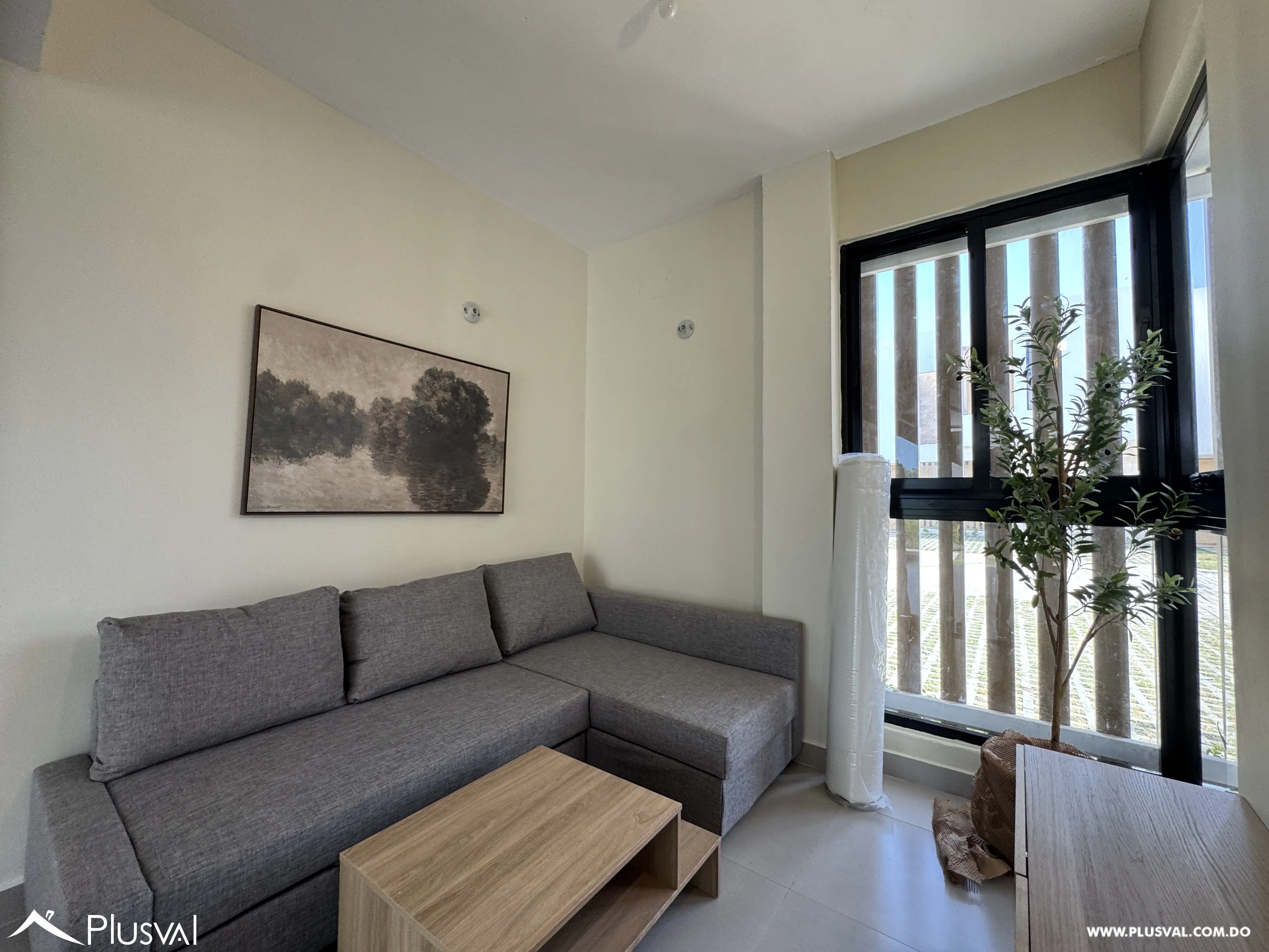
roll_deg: -0.3
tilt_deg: +1.3
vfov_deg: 85.7
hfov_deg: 102.1
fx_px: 513
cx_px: 634
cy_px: 476
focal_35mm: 14
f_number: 2.2
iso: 100
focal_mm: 2.22
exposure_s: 1/120
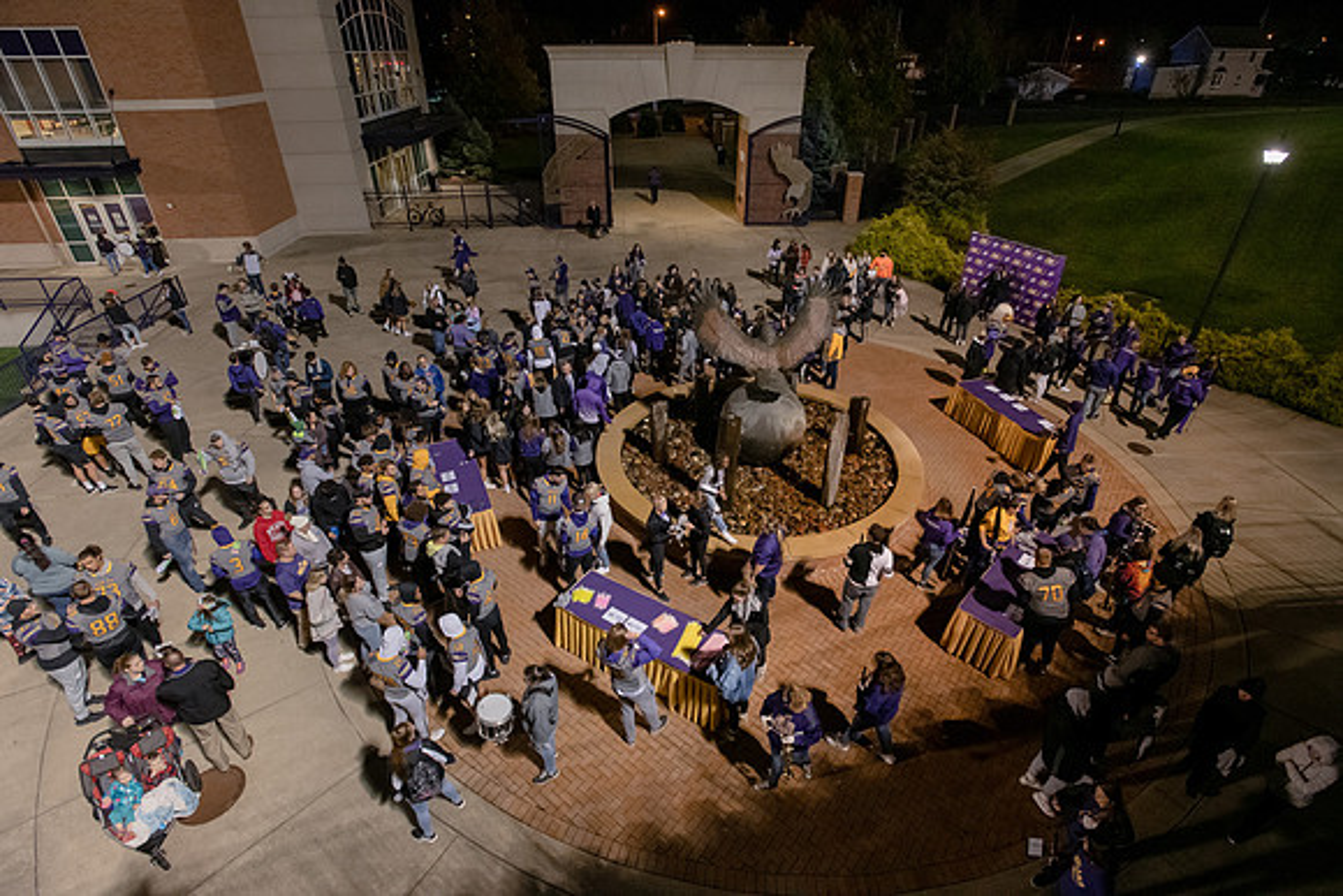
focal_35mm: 17
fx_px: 634
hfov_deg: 93.3
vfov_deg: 70.5
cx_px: 672
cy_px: 448
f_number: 5.6
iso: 4000
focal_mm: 17
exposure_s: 1/80
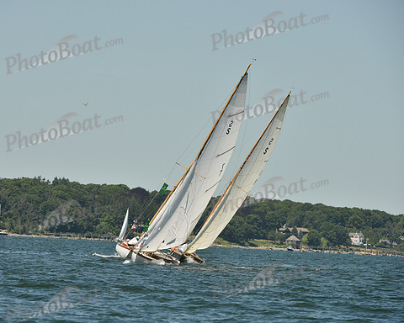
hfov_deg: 6.3
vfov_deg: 5.1
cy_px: 162
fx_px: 3659
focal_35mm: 306
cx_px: 167
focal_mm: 270
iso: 250
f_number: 8
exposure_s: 1/1000
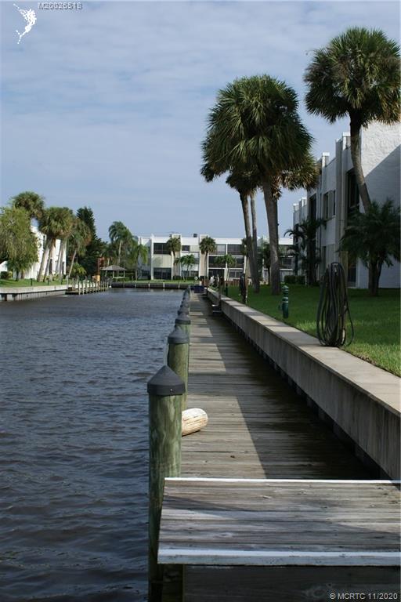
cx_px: 200
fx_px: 752
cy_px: 301
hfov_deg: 29.9
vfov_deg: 43.6
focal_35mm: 45
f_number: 10
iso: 100
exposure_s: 1/250
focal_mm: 30
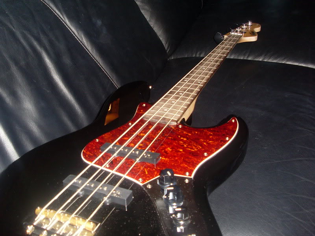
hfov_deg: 49.0
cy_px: 118
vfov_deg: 37.7
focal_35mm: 38
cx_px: 158
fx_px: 346
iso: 100
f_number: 3
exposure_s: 1/45
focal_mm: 6.3
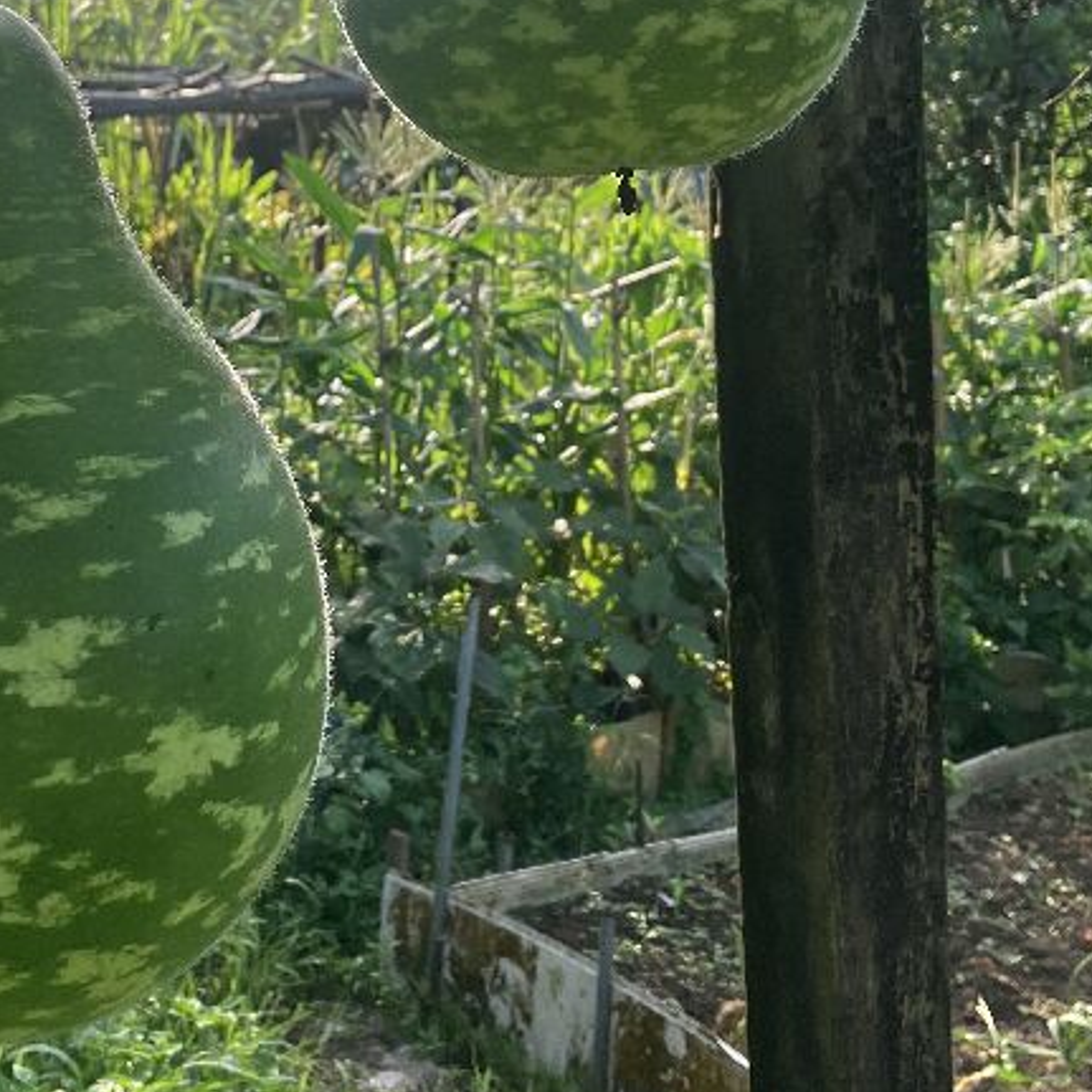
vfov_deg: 27.3
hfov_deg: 27.4
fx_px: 2213
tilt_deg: -3.2
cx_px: 312
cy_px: 258
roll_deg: +2.3
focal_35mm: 62
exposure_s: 1/458
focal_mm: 3.99
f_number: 1.8
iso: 32
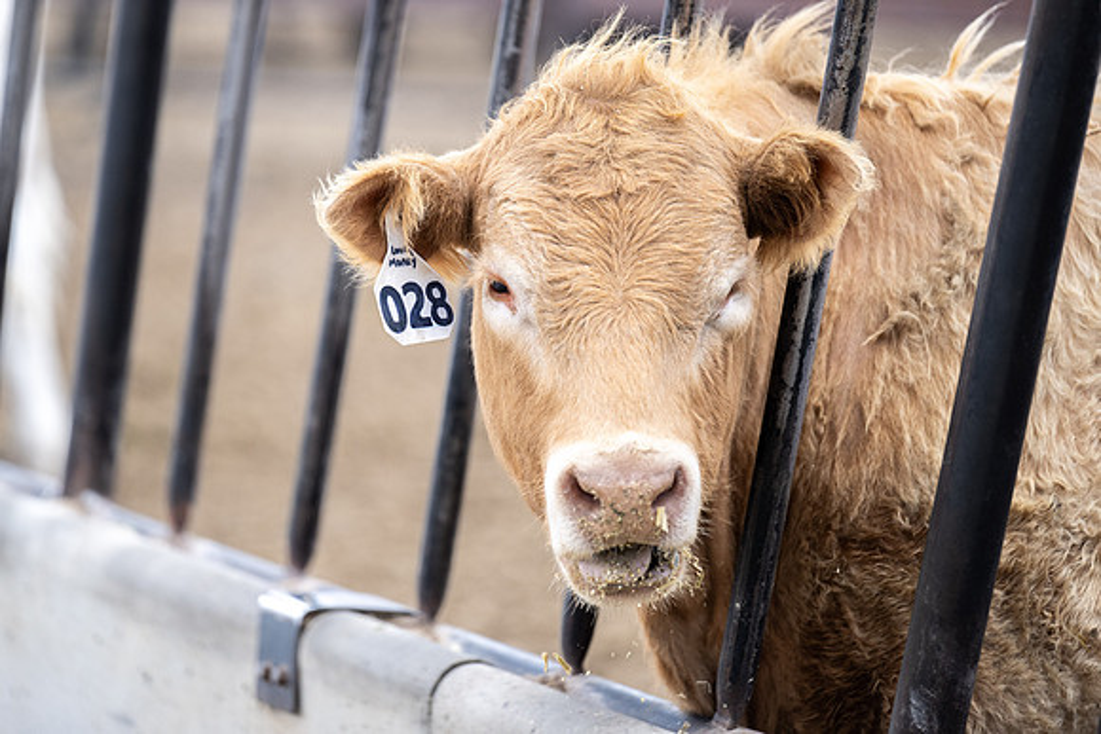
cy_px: 319
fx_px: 6920
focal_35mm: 226
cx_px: 478
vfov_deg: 6.1
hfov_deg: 9.1
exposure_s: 1/1600
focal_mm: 200
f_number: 2.8
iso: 500
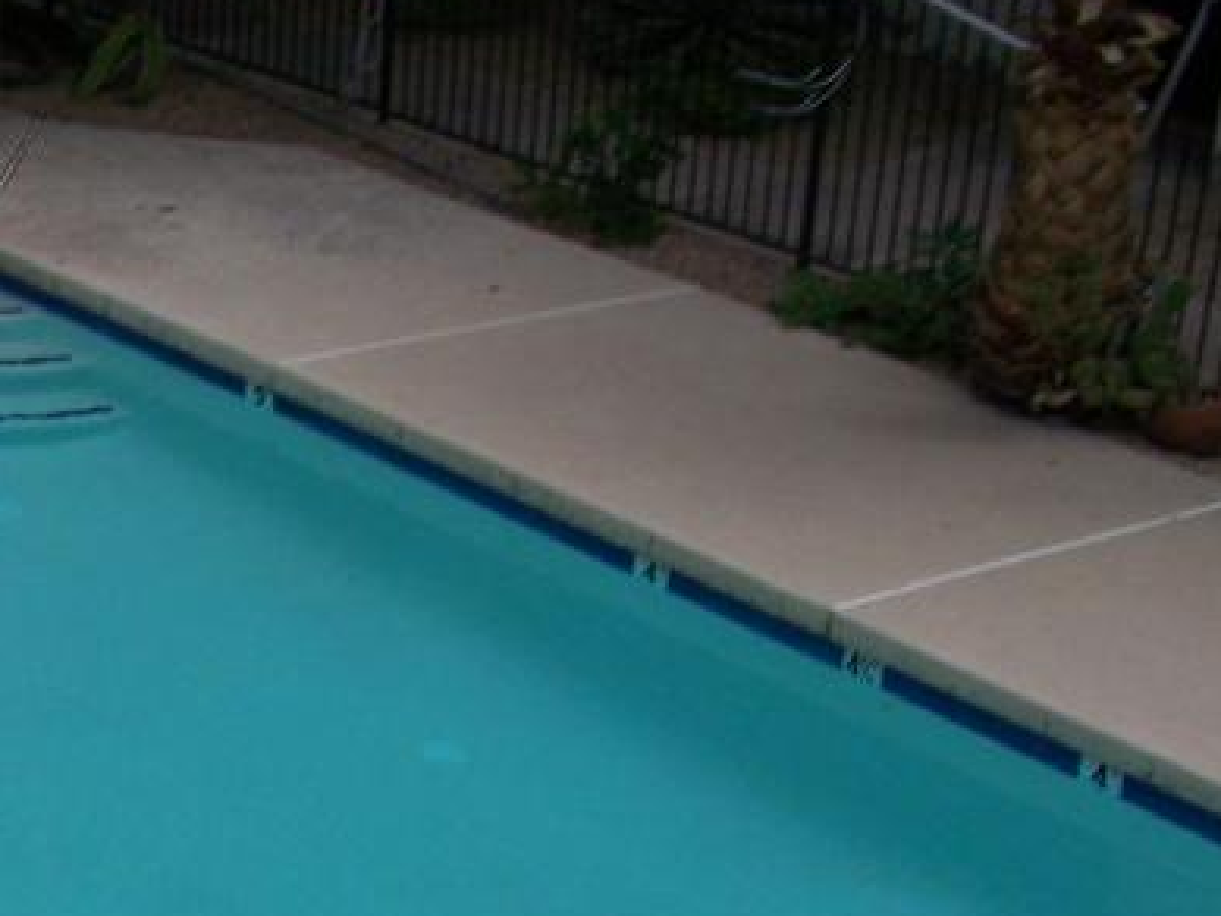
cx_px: -204
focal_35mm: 100
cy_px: 863
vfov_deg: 14.6
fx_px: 3528
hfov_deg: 18.7
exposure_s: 1/640
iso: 64
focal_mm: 6.3
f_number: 5.6
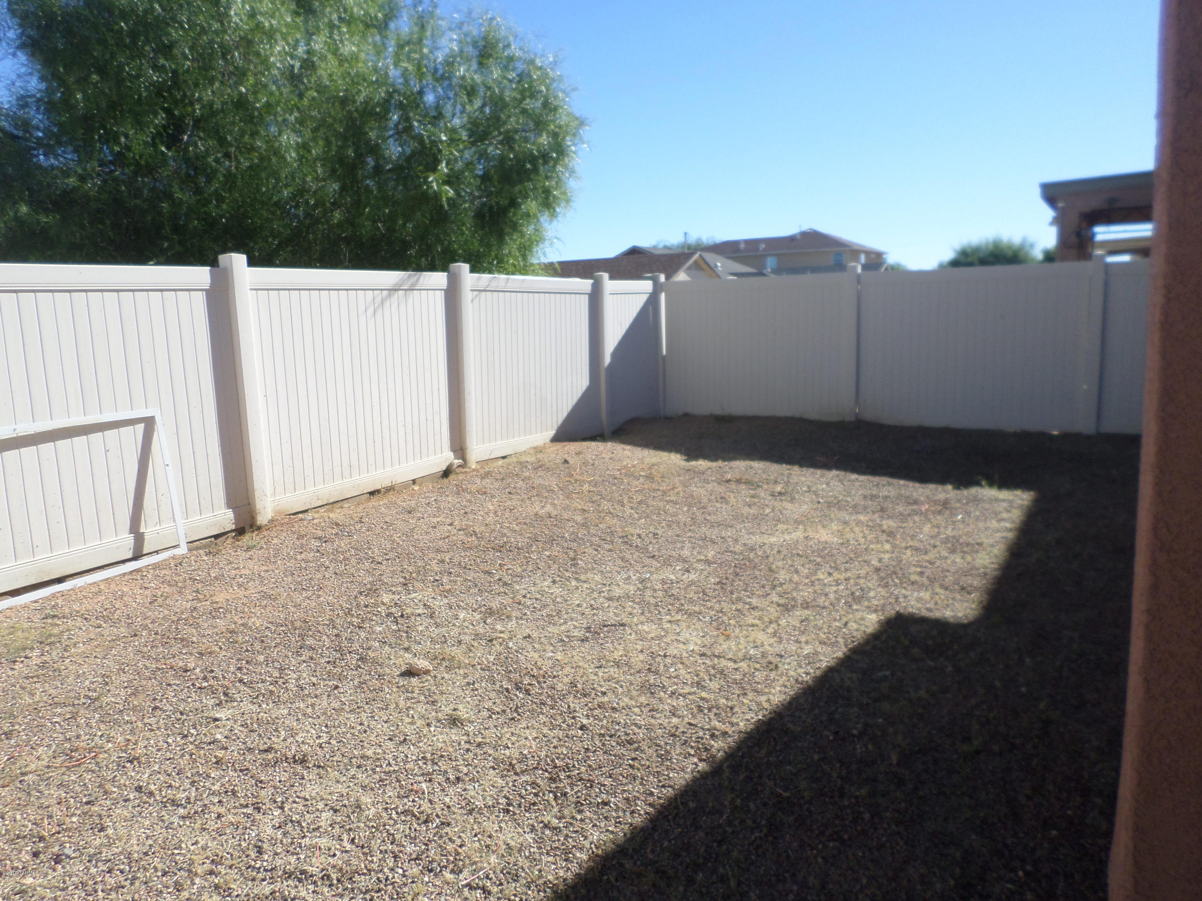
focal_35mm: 25
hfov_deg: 69.4
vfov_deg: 54.9
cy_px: 450
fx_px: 868
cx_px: 601
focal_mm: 4.5
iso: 80
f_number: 2.5
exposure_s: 1/1000
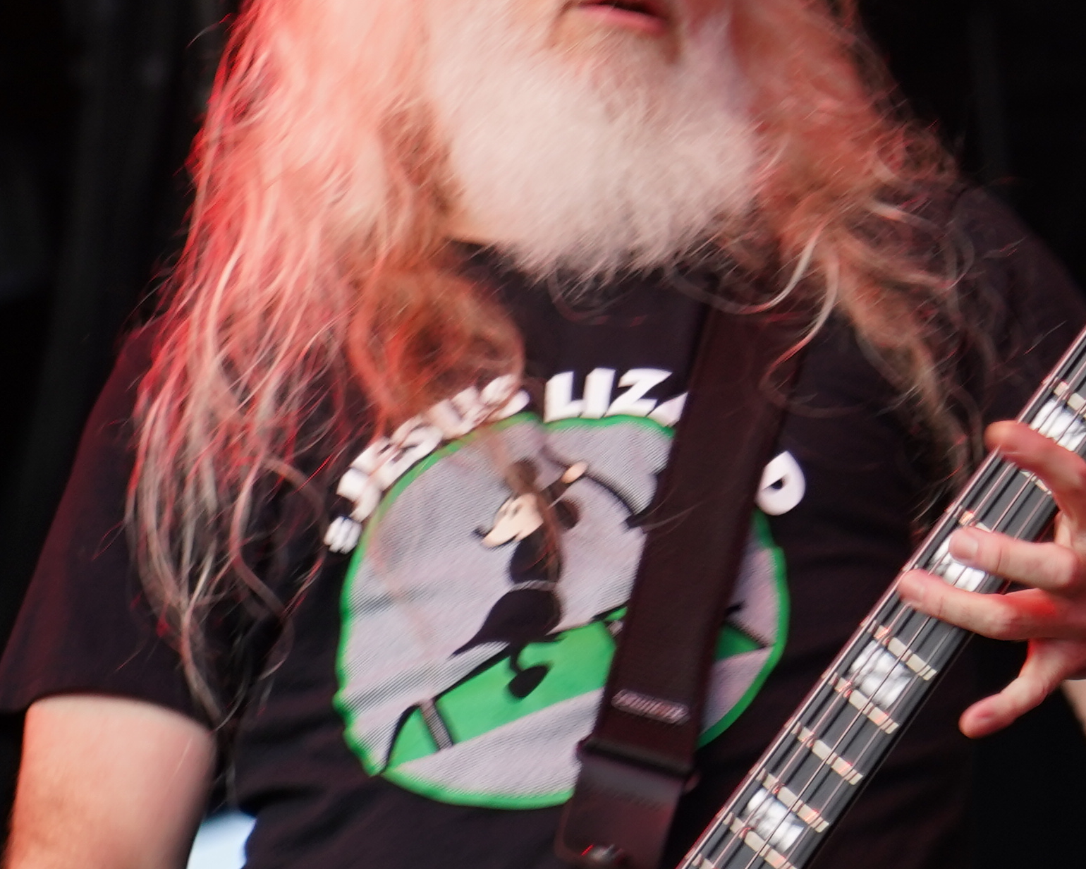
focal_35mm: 384
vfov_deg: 4.0
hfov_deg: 5.0
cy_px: 375
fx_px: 12342
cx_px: 896
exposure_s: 1/125
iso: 250
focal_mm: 105
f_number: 4
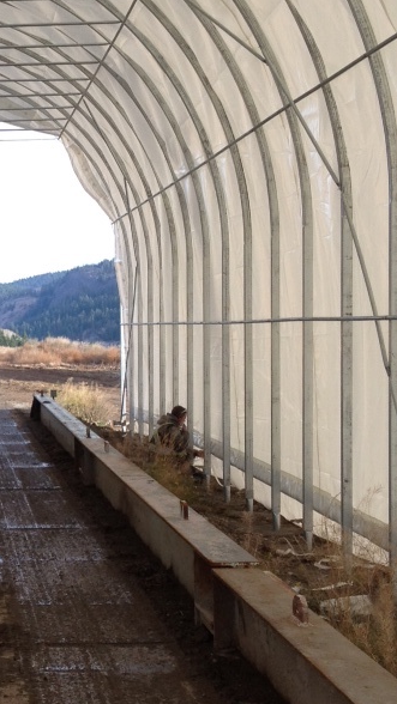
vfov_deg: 25.6
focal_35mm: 83
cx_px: -84
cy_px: 388
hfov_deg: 14.1
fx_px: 1552
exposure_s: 1/326
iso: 50
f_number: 2.4
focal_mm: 4.28
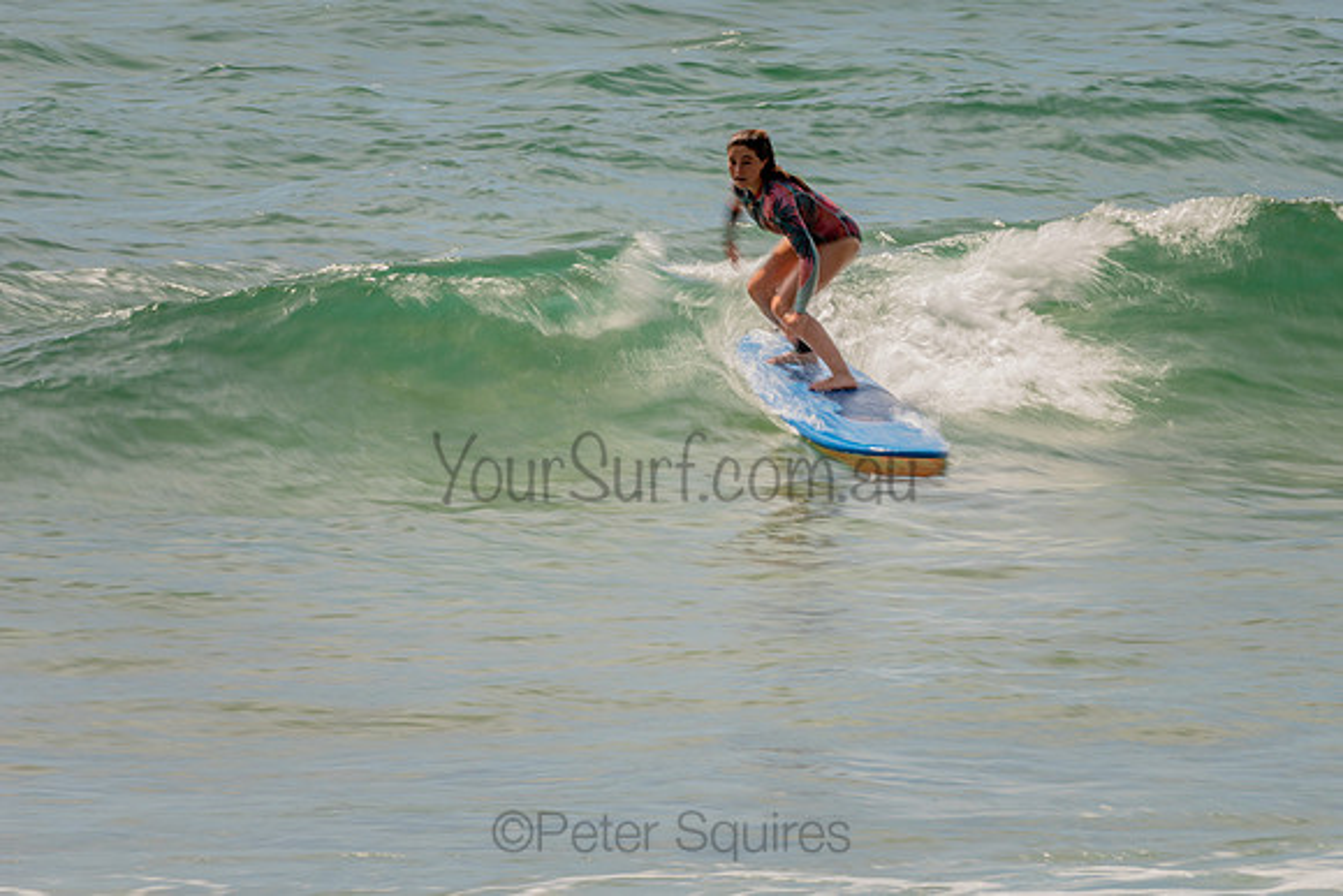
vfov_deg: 2.2
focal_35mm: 613
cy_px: 363
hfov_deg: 3.4
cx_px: 823
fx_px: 22873
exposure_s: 1/20
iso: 64
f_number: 18
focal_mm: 500
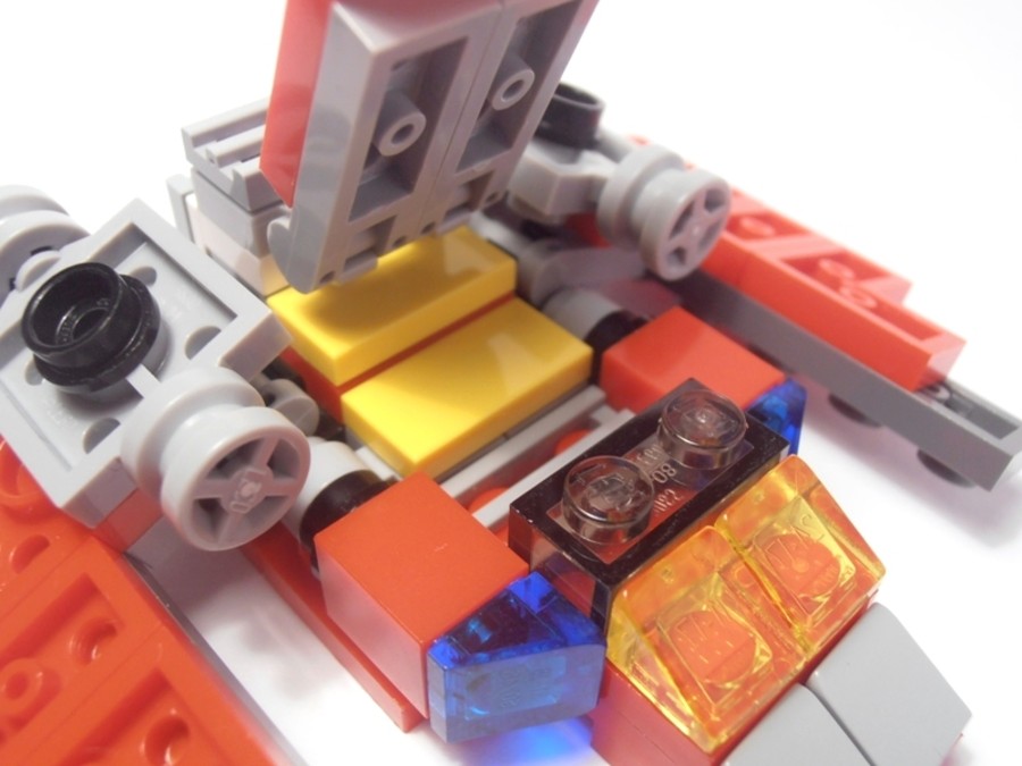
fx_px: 1092
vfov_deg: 38.7
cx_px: 511
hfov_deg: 50.1
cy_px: 383
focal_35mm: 37
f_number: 3.9
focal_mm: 6.61
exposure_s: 1/40
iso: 100
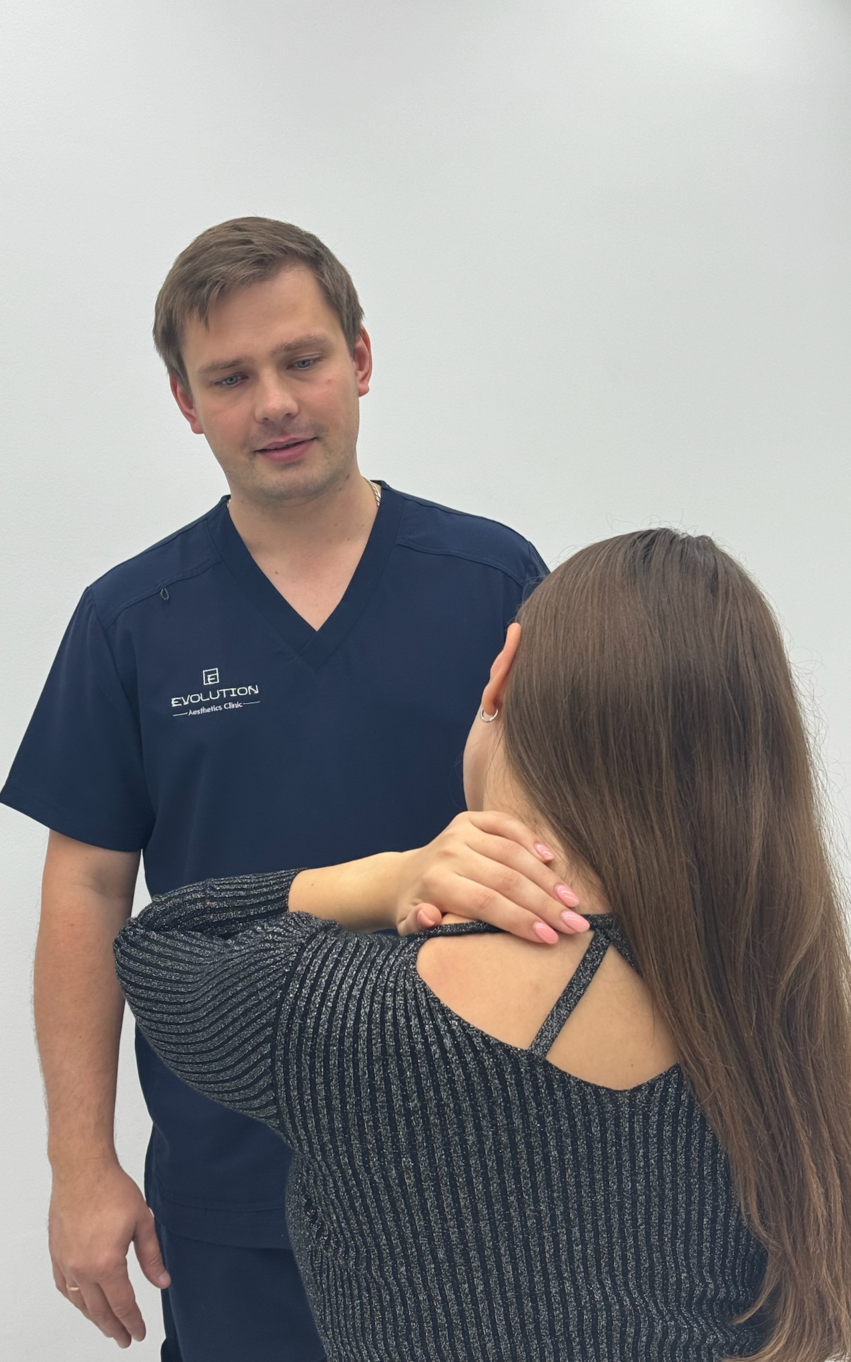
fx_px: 1892
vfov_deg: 39.6
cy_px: 681
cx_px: 391
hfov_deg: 25.3
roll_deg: -0.3
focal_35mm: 51
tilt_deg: -5.1
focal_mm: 6.86
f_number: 1.78
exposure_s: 1/124
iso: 50
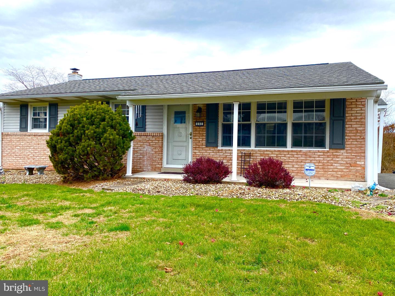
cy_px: 148
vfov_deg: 53.0
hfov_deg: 67.3
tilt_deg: +0.3
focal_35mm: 26
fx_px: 297
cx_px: 198
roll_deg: -2.6
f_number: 1.8
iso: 32
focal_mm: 4.25
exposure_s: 1/845
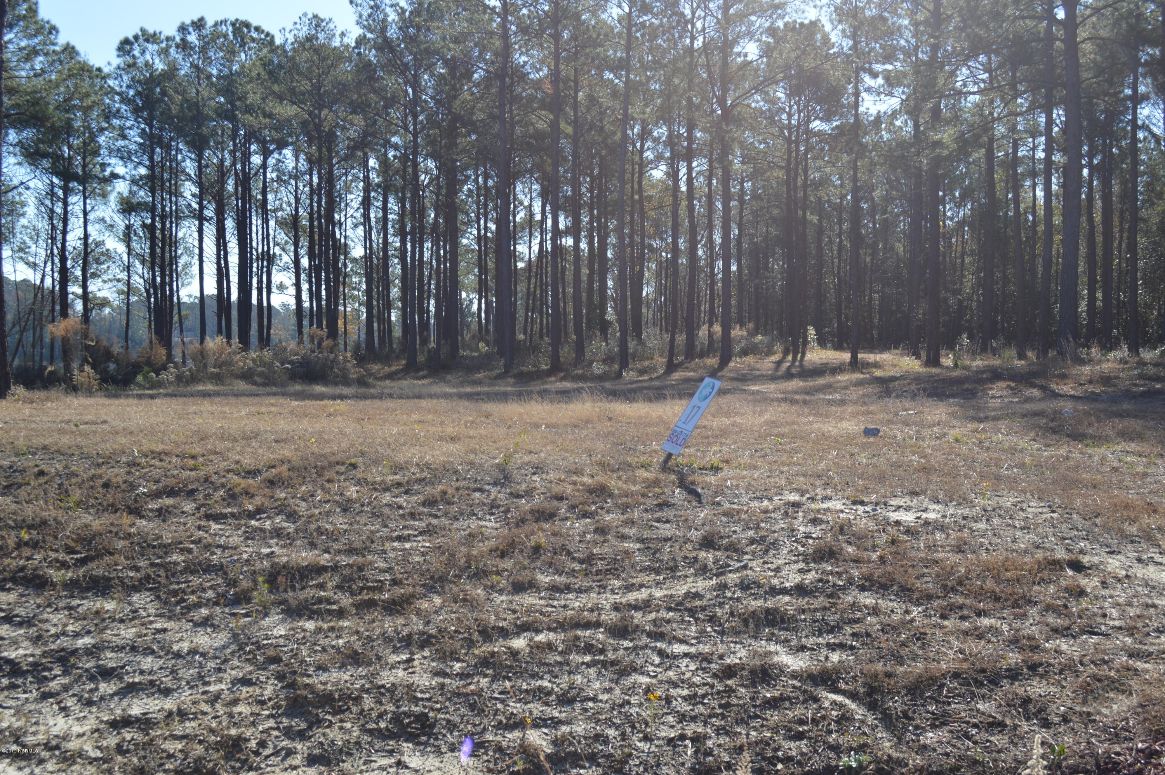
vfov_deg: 34.1
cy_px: 388
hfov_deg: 49.6
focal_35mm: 39
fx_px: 1261
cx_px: 582
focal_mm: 26
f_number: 6.3
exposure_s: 1/160
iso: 100
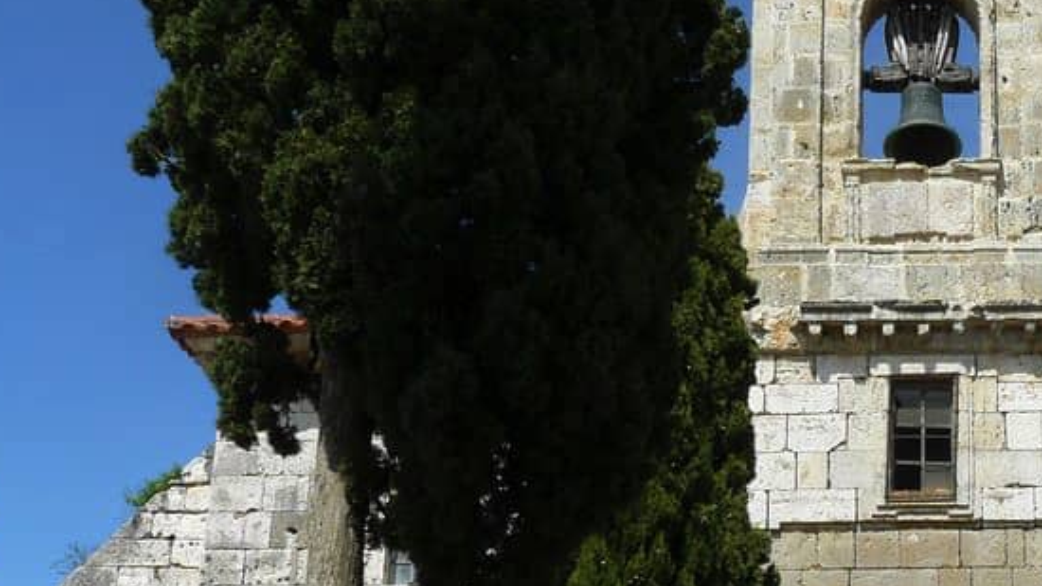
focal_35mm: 73
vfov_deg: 16.4
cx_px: 913
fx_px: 2016
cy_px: 472
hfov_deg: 28.0
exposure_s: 1/400
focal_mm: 6
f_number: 5.6
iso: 100
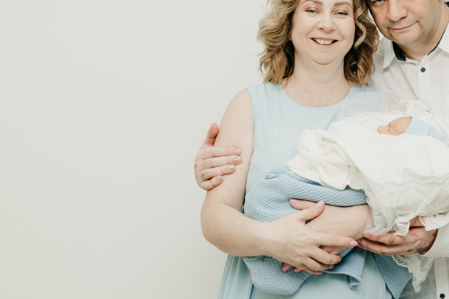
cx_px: 226
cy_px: 68
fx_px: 960
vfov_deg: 17.6
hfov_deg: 26.3
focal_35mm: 77
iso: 160
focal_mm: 34
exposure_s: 1/160
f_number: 4
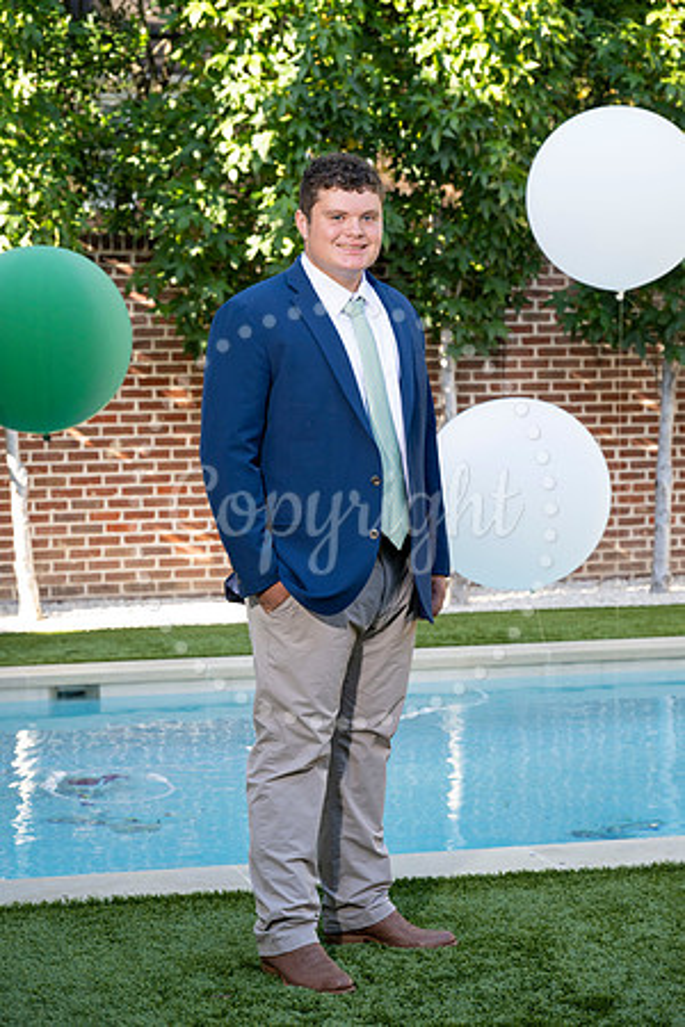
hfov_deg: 17.7
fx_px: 2198
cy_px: 514
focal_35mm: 77
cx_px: 342
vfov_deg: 26.3
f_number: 5.6
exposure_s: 1/200
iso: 400
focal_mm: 77
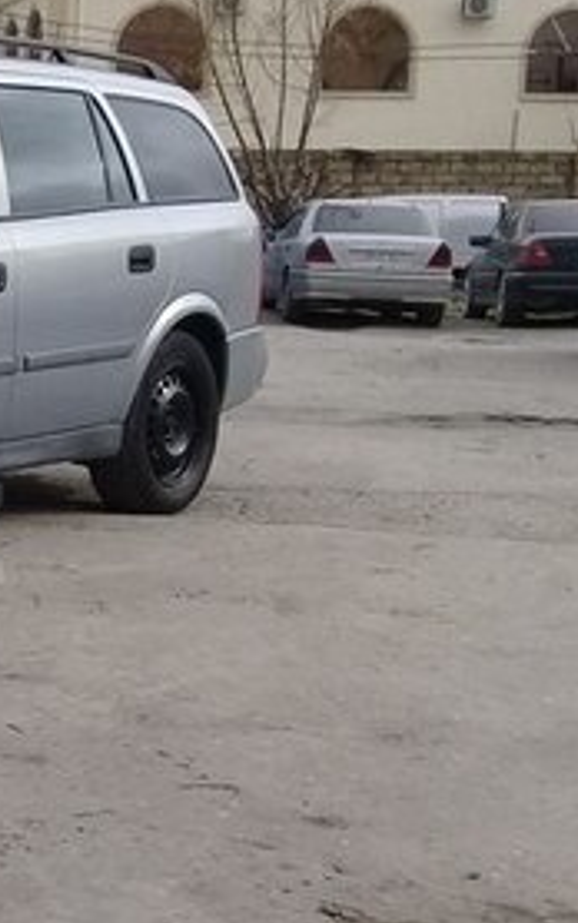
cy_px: 533
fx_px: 1964
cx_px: -336
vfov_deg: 26.4
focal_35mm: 78
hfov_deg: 15.3
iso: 50
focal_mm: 3.3
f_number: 2.2
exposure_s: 1/884
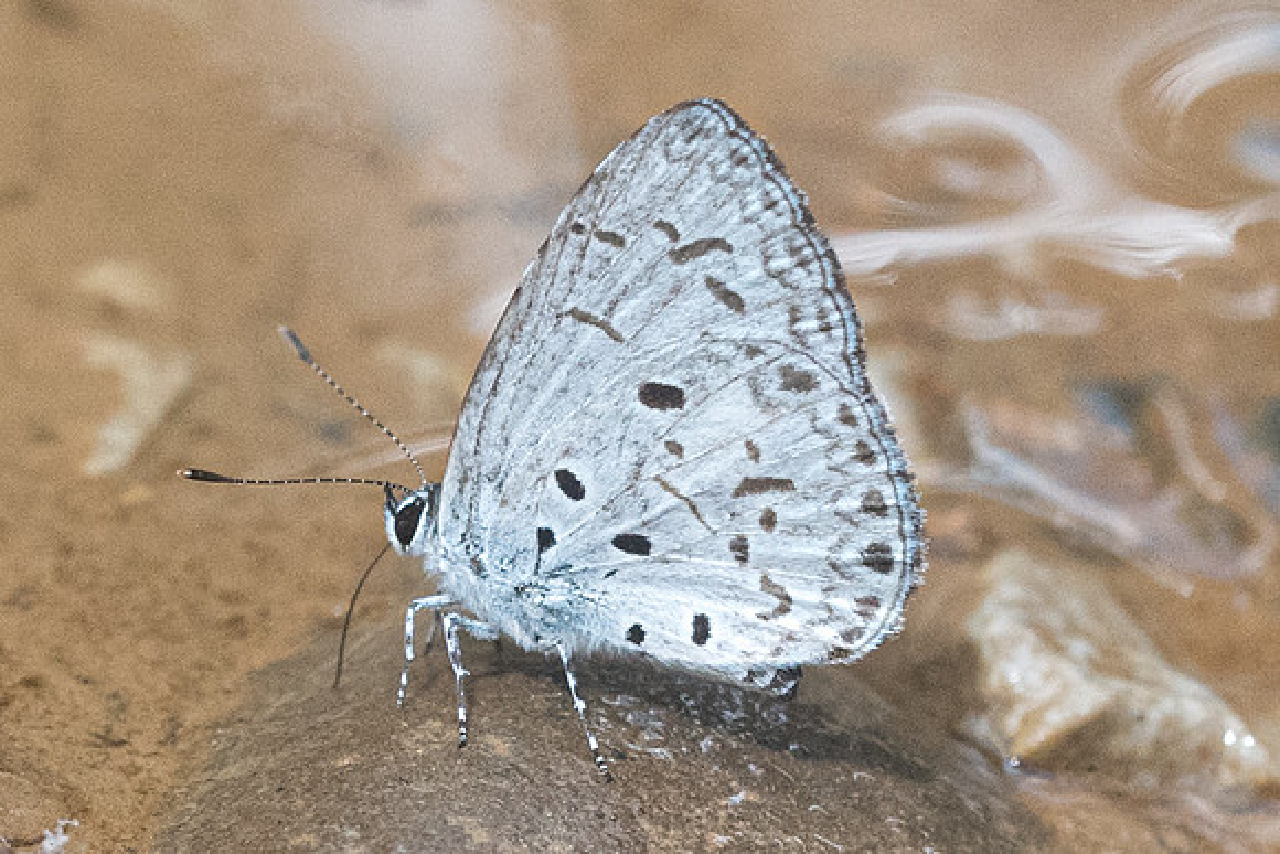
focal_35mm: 945
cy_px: 618
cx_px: 673
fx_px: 33613
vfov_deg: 1.5
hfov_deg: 2.2
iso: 800
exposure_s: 1/1000
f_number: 6.3
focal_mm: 150
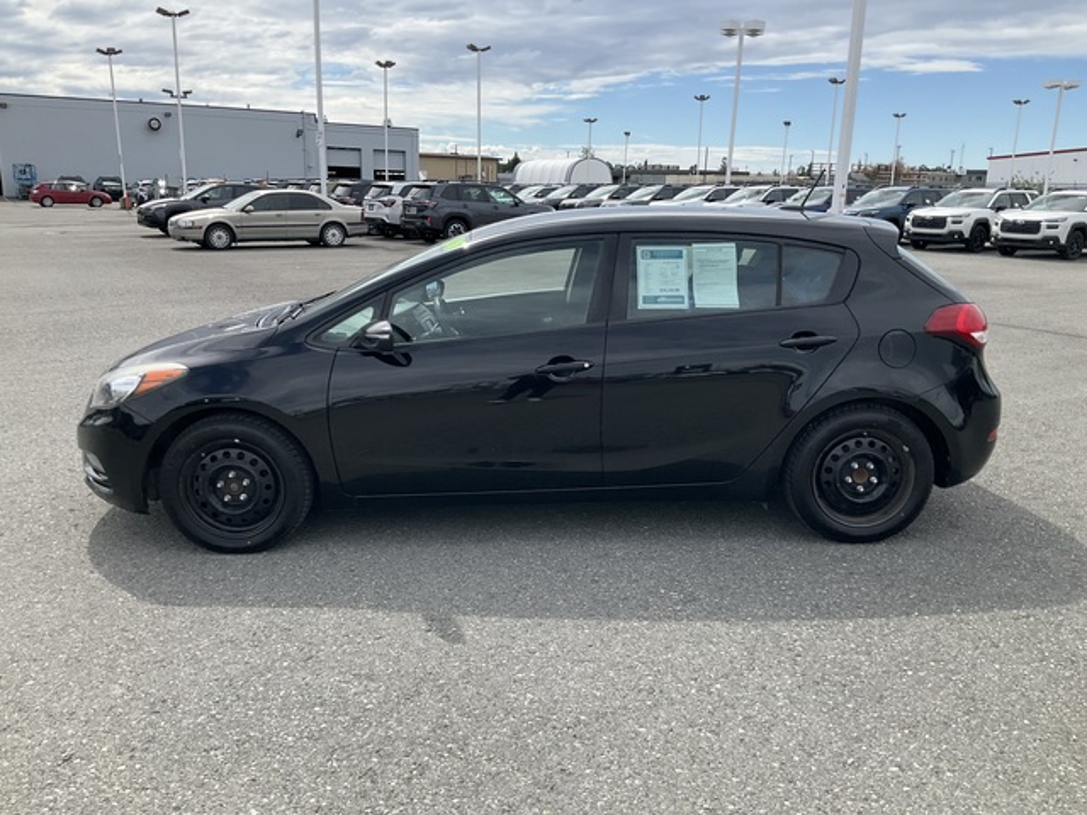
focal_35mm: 29
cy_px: 408
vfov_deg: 48.2
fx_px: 911
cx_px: 544
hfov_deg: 61.7
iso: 25
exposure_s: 1/1534
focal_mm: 3
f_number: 1.8
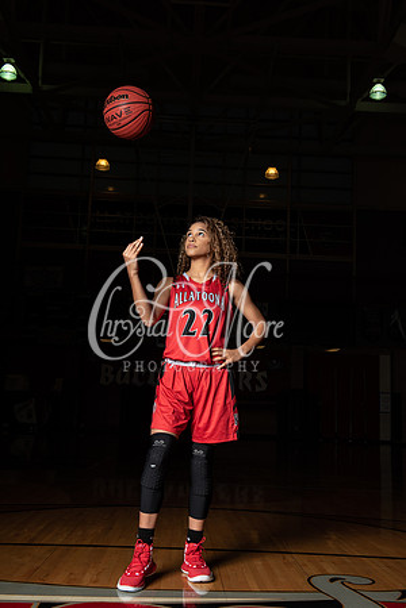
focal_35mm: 42
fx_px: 710
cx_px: 203
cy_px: 304
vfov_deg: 46.4
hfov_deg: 31.9
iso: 320
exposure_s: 1/200
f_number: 14
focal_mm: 42
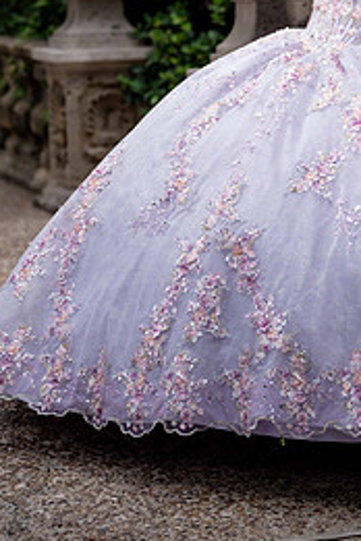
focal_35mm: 126
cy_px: 108
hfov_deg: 10.9
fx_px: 1895
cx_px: 266
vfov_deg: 16.1
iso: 80
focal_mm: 73
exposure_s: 1/1000
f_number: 2.5
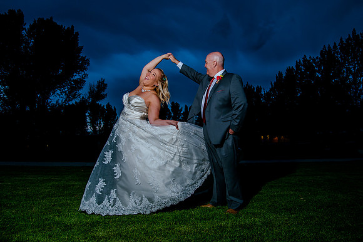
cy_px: 126
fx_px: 286
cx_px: 184
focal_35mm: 28
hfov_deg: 64.8
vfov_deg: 45.8
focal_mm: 24
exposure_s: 1/200
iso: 1250
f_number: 4
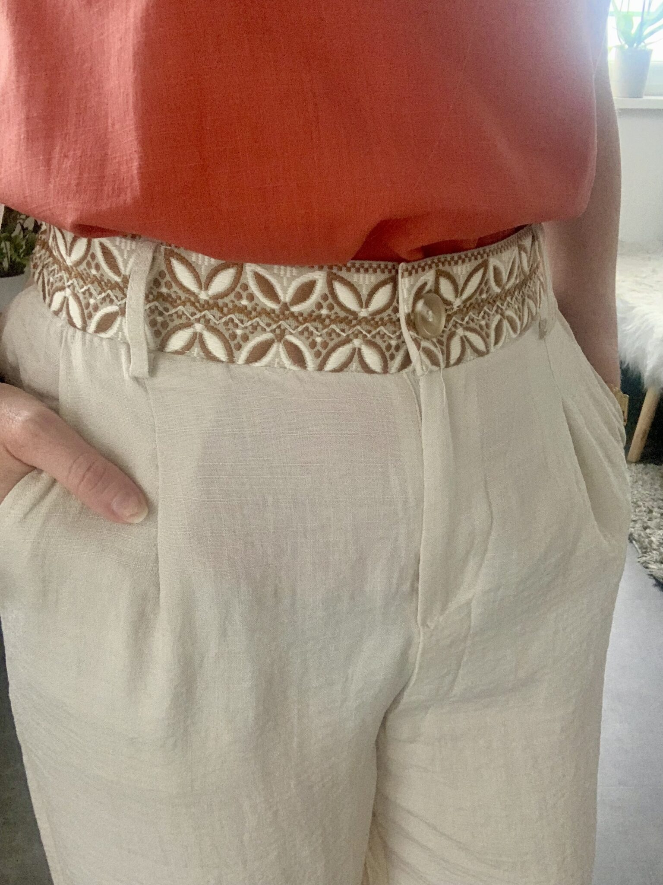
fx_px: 817
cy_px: 442
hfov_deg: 44.2
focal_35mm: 32
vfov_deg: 56.8
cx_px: 332
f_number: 2.2
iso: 320
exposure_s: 1/38
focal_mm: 2.87
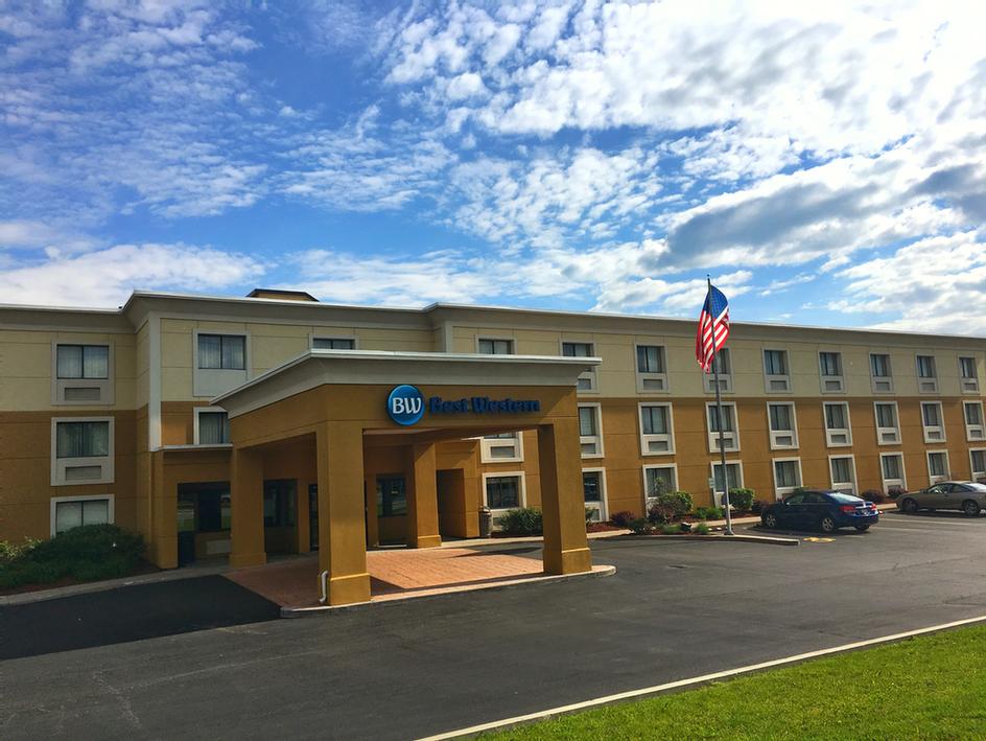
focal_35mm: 29
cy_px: 370
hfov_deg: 61.6
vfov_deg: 48.3
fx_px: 826
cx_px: 493
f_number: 2.2
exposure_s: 1/2849
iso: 25
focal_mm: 4.15
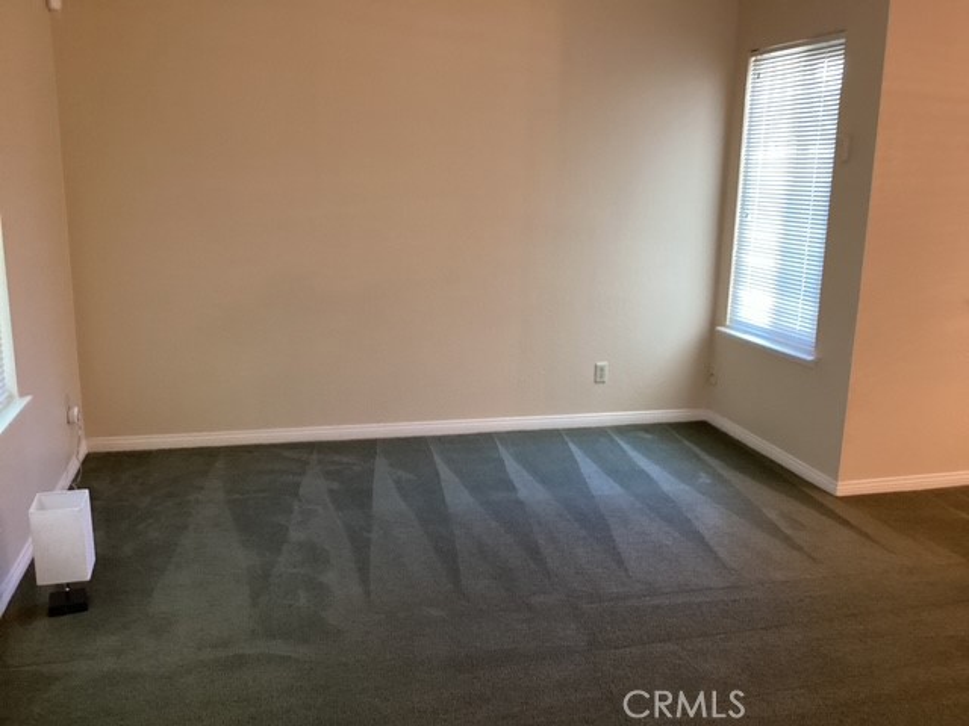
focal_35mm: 31
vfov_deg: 45.4
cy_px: 363
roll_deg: -0.5
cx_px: 484
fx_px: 868
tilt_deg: -15.2
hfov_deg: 58.4
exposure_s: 1/60
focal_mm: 3.3
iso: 320
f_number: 2.4
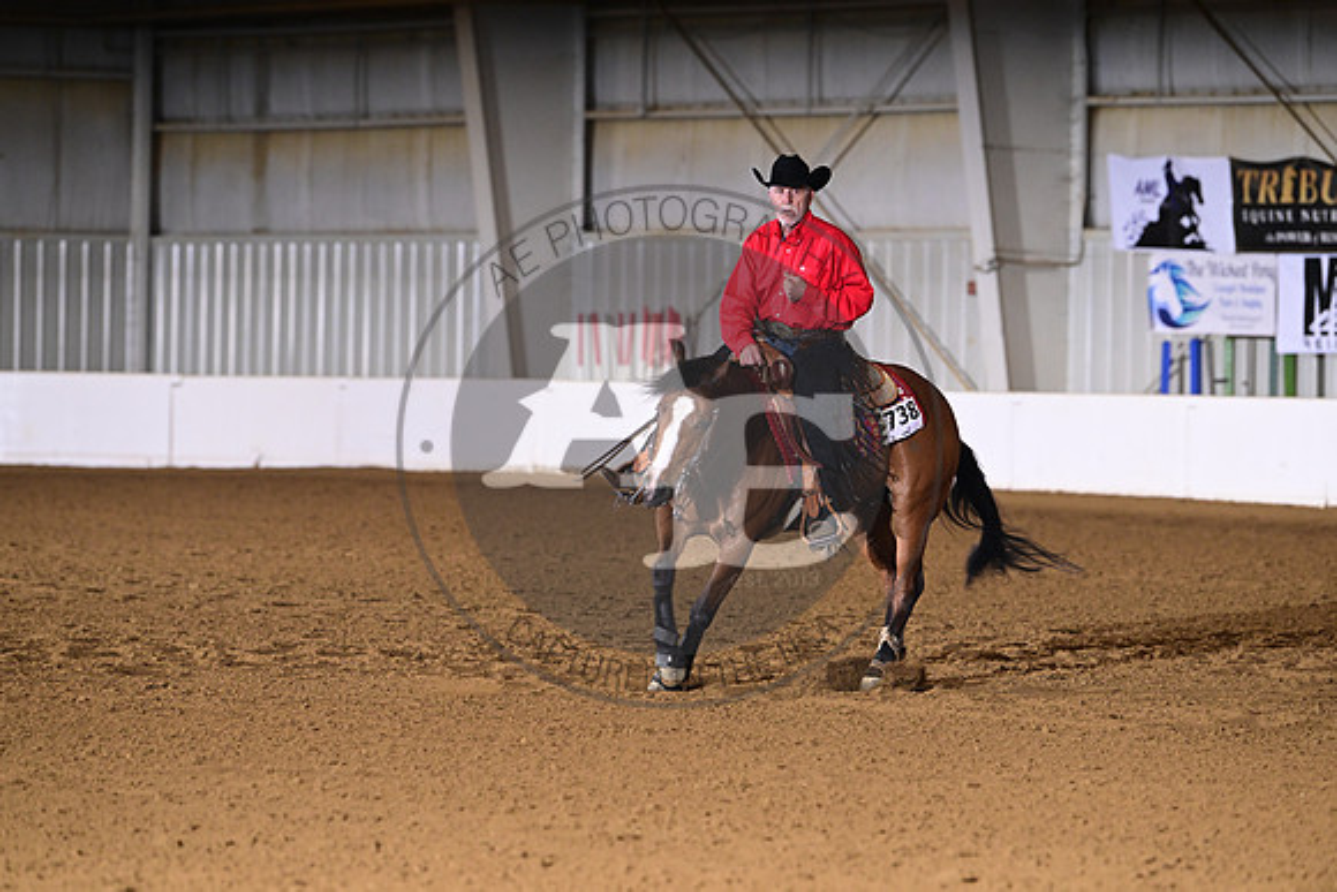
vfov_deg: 6.9
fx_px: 7429
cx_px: 668
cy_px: 446
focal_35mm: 200
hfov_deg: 10.3
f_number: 4.5
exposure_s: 1/200
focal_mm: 200
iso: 2500
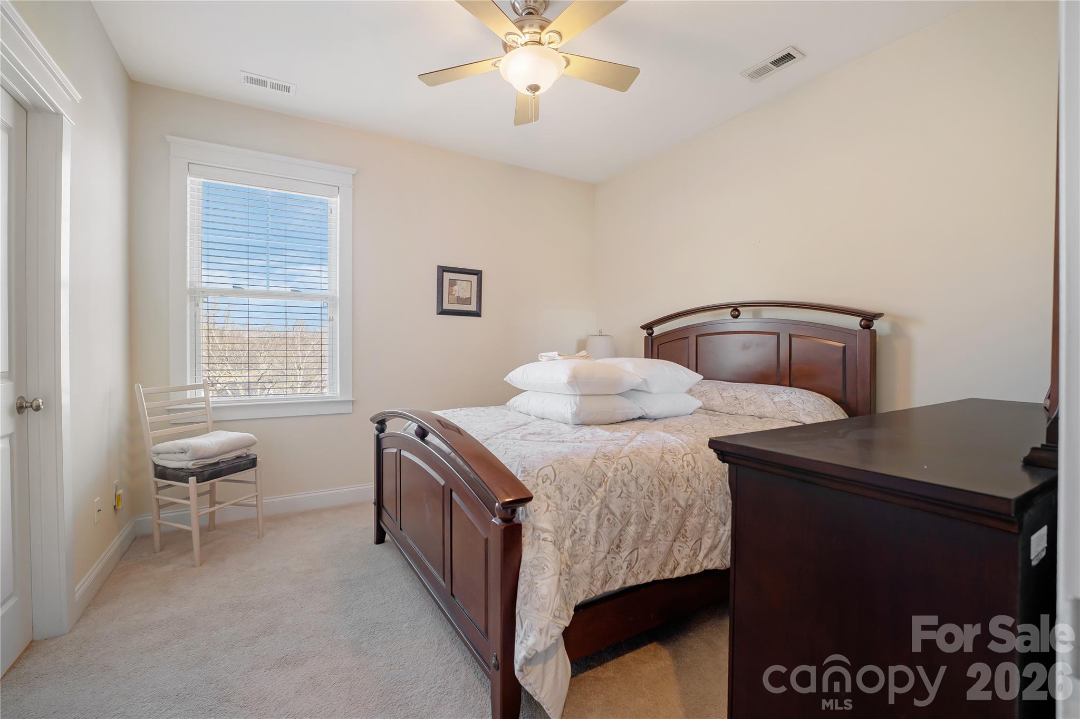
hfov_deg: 104.3
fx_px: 420
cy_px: 360
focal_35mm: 14
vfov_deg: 81.2
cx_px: 540
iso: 200
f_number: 5.6
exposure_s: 1/15
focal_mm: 14
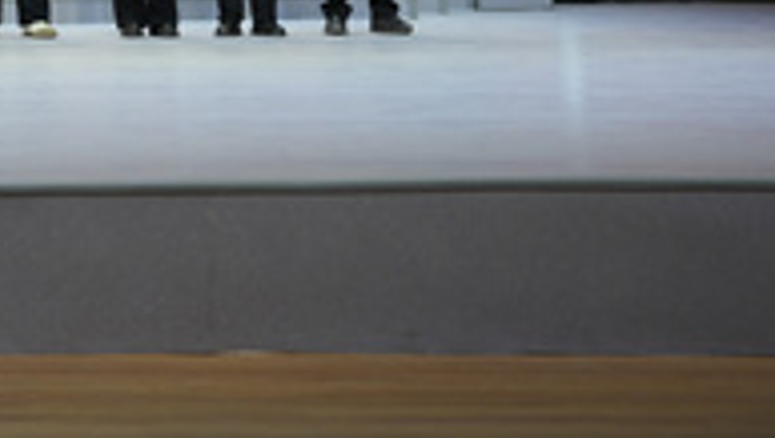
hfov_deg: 17.9
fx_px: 2193
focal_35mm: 107
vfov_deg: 10.8
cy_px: -309
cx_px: -398
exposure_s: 1/60
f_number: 4
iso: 160
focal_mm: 32.8
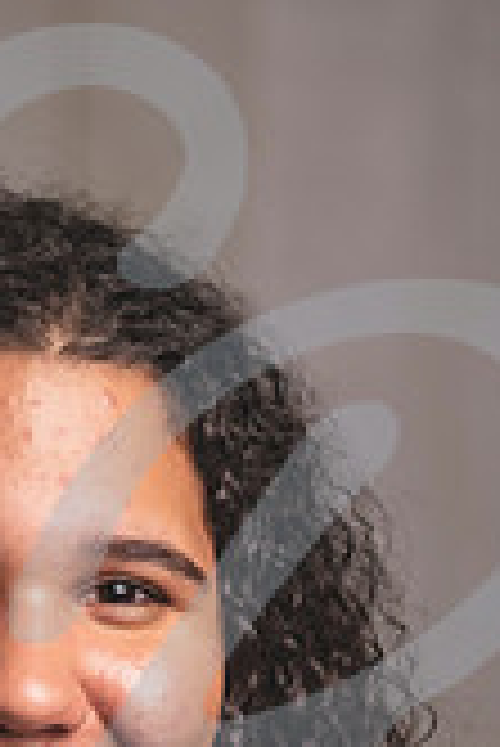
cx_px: -23
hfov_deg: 8.1
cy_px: 783
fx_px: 3492
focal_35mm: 168
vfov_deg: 12.1
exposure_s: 1/400
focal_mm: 62
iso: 400
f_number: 2.8
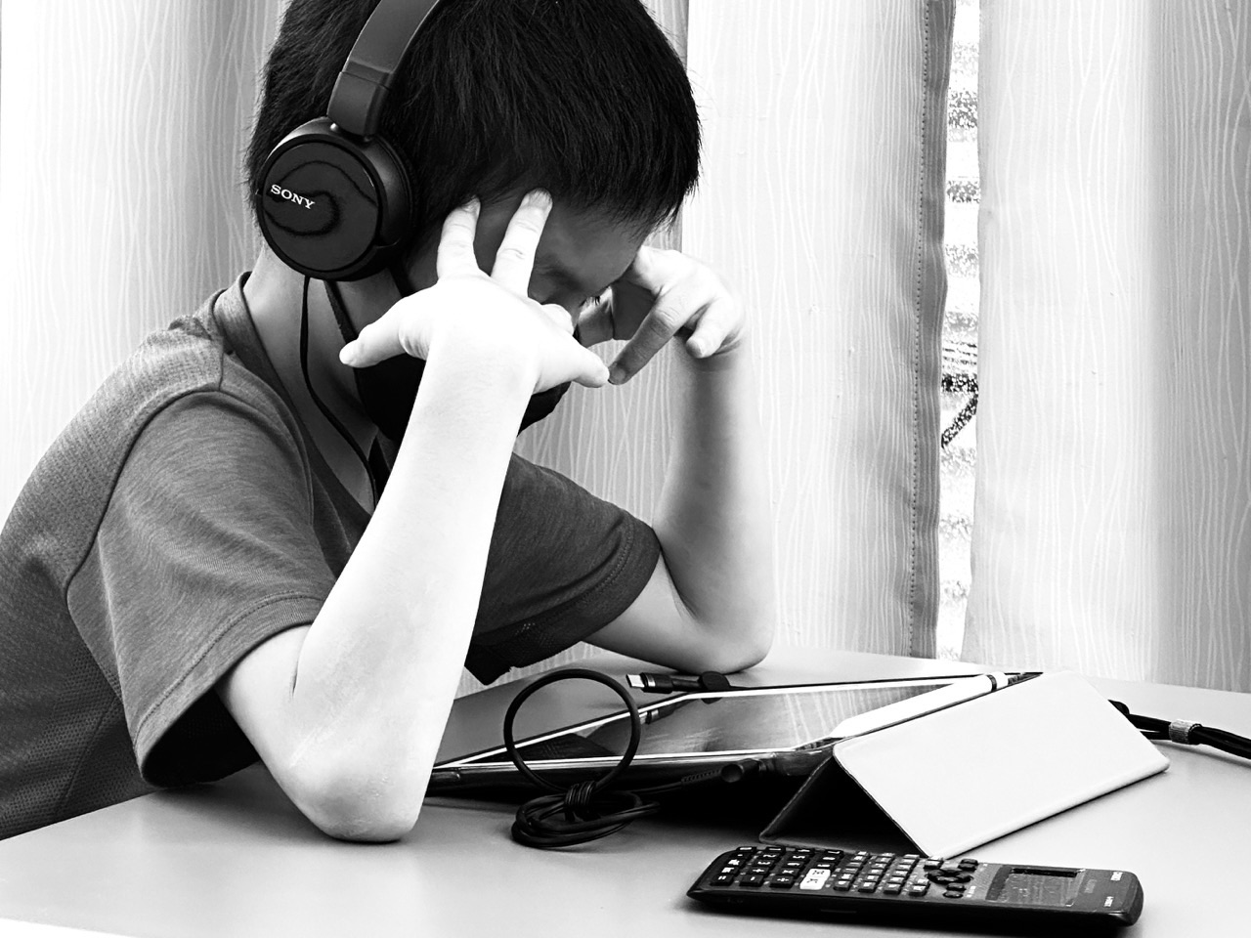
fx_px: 2783
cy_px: 469
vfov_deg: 19.1
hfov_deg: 25.3
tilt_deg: -5.3
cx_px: 626
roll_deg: -1.8
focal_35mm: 77
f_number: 2.8
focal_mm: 9
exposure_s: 1/50
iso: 250
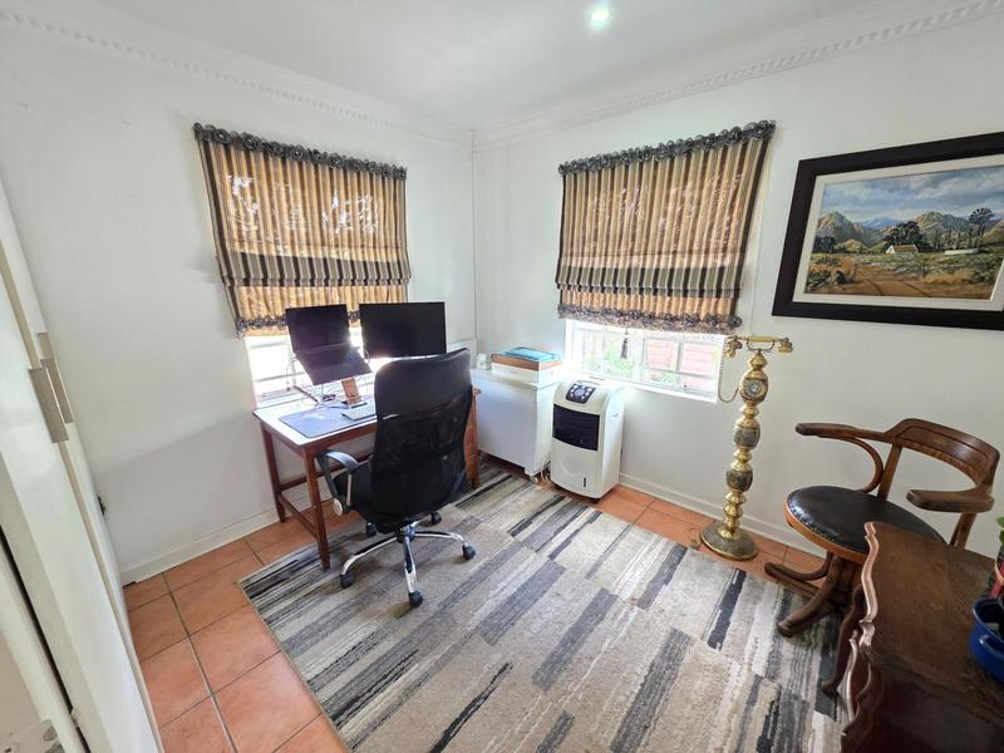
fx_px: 377
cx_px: 502
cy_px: 376
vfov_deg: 89.9
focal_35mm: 13
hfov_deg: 106.2
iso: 400
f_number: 1.9
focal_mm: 2.2
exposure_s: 1/50
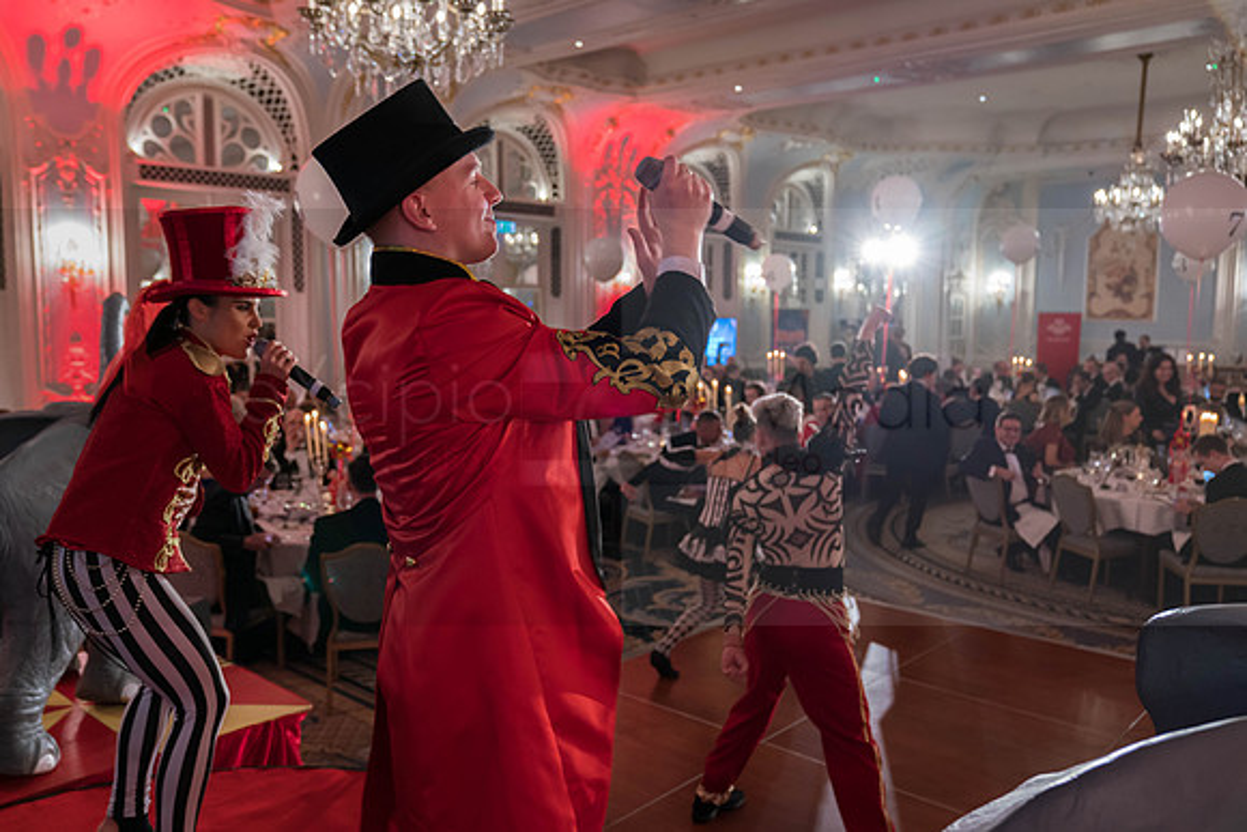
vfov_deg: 44.9
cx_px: 610
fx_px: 1007
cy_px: 417
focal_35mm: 29
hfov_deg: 63.5
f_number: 2.8
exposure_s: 1/60
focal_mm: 28
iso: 2000
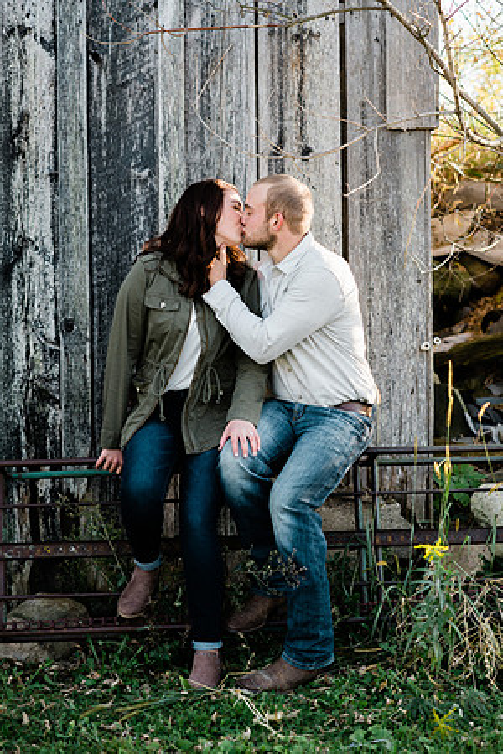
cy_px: 377
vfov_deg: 23.9
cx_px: 252
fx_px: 1781
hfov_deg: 16.1
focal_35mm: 85
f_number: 3.2
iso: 200
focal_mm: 85
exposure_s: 1/640
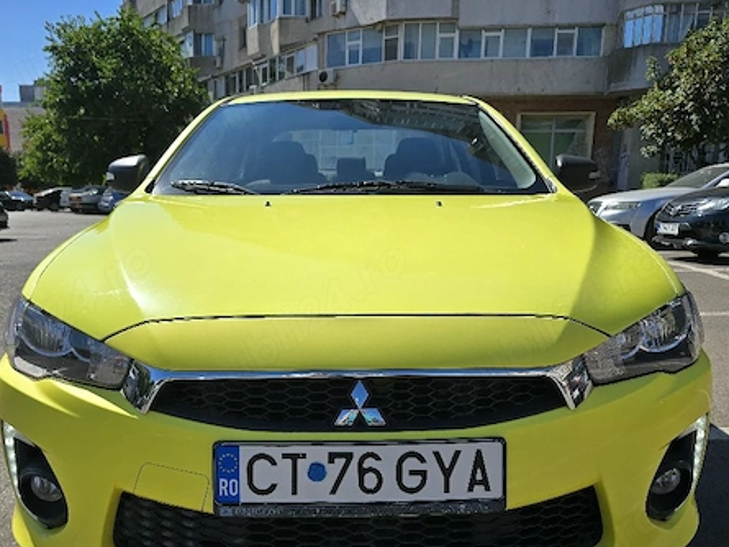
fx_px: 653
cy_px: 334
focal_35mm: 31
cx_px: 365
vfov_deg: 45.2
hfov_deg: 58.3
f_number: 1.7
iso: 12
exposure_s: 1/1111
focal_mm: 6.3
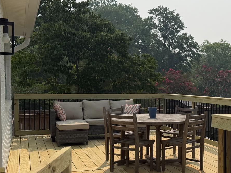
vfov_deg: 26.5
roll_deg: -0.6
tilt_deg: -4.7
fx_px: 367
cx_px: 162
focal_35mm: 55
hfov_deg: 34.5
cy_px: 107
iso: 80
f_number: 1.78
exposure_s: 1/10309
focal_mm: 6.76
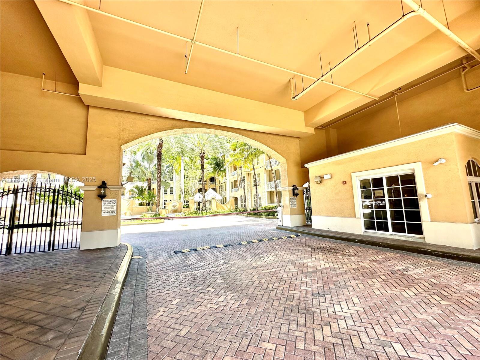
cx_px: 240
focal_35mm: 14
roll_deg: +1.3
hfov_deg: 102.1
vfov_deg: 85.7
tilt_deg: +7.2
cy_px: 180
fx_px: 194
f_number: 2.2
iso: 40
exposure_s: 1/401
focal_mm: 2.22
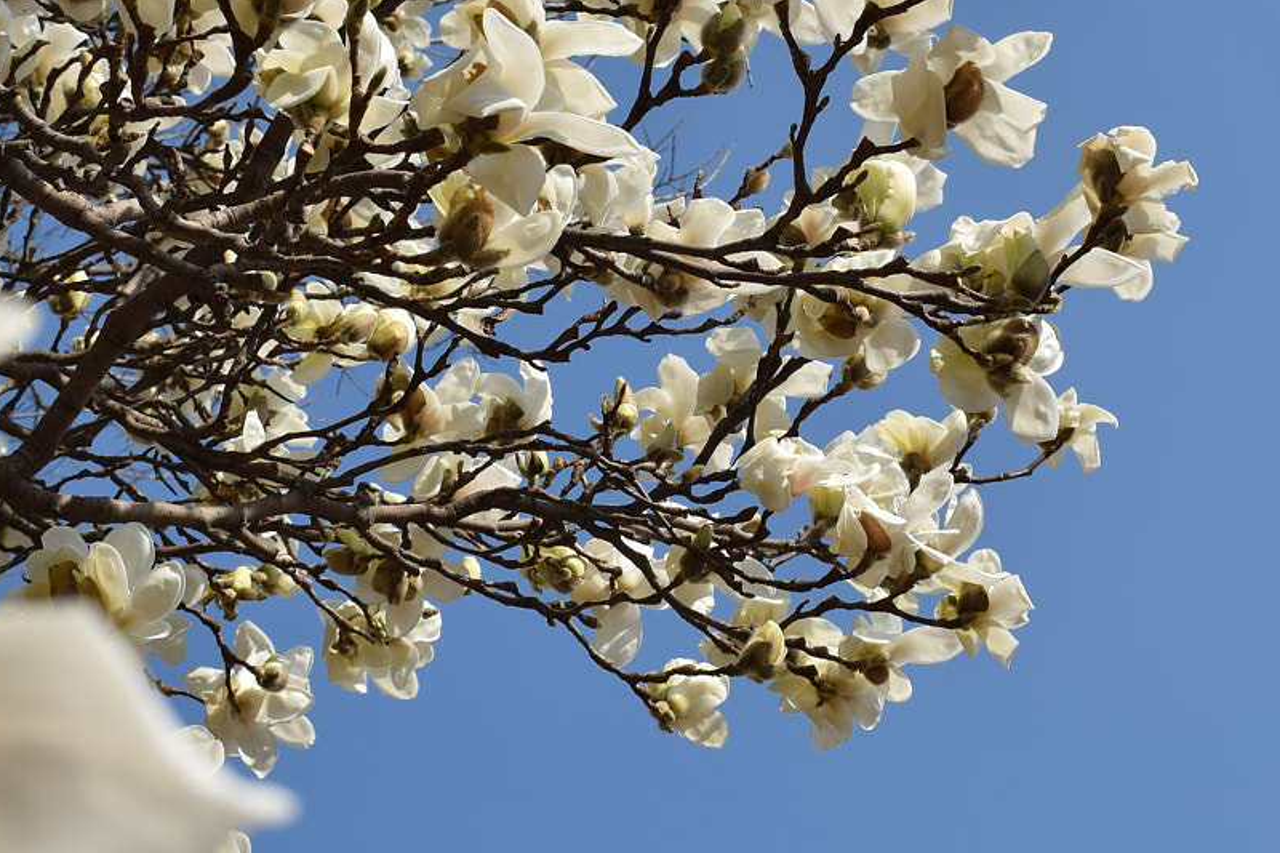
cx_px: 648
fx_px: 3412
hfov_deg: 21.2
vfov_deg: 14.2
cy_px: 362
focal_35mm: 96
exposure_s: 1/400
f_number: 10
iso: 125
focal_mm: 32
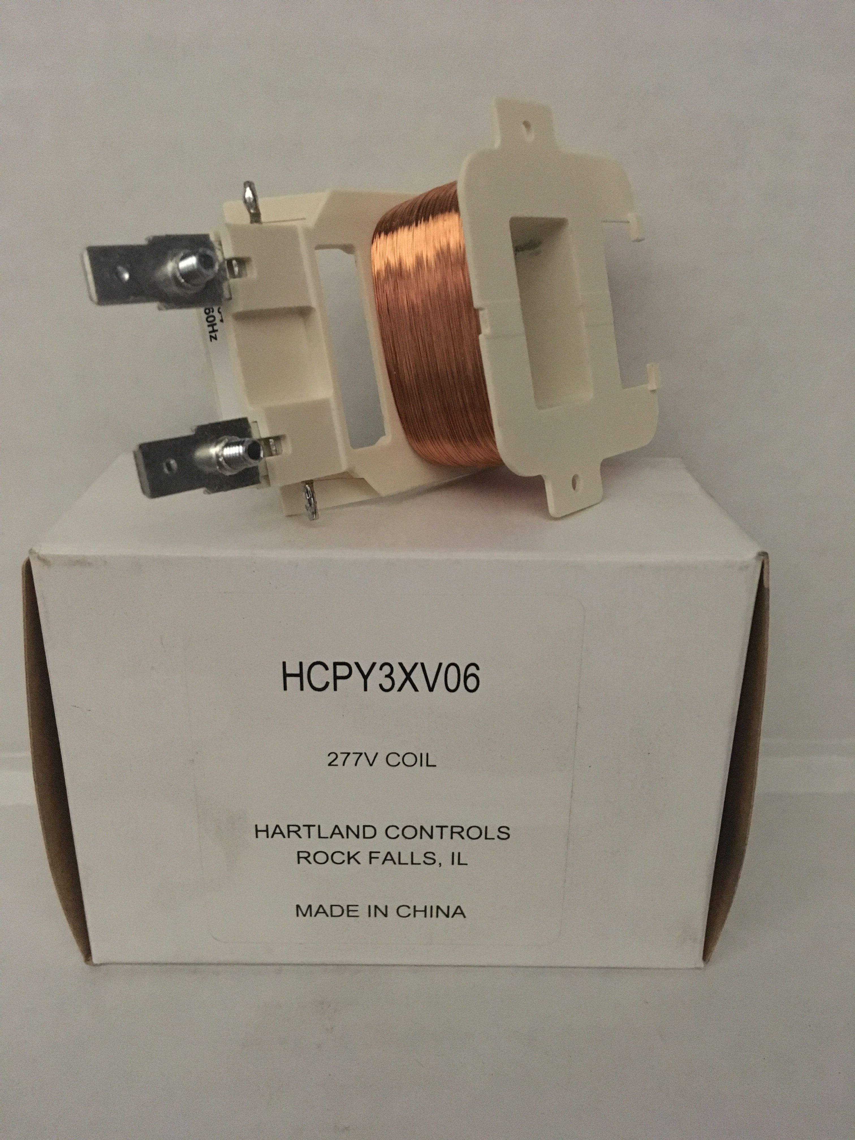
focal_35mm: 29
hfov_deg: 48.2
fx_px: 955
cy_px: 570
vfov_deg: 61.7
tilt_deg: -22.0
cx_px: 428
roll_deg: +2.7
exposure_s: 1/15
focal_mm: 4.15
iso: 640
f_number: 2.2
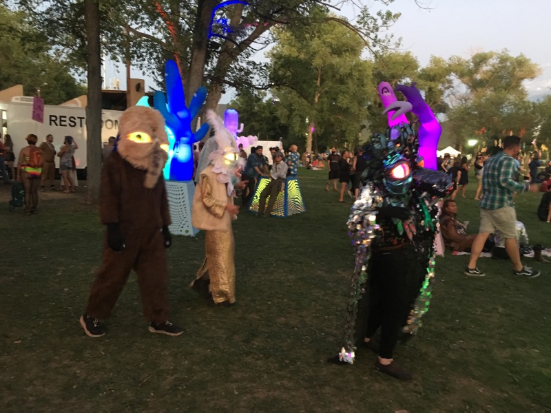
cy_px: 206
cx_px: 276
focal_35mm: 29
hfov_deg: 61.7
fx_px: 462
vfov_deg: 48.2
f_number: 2.2
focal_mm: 4.15
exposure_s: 1/15
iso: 200
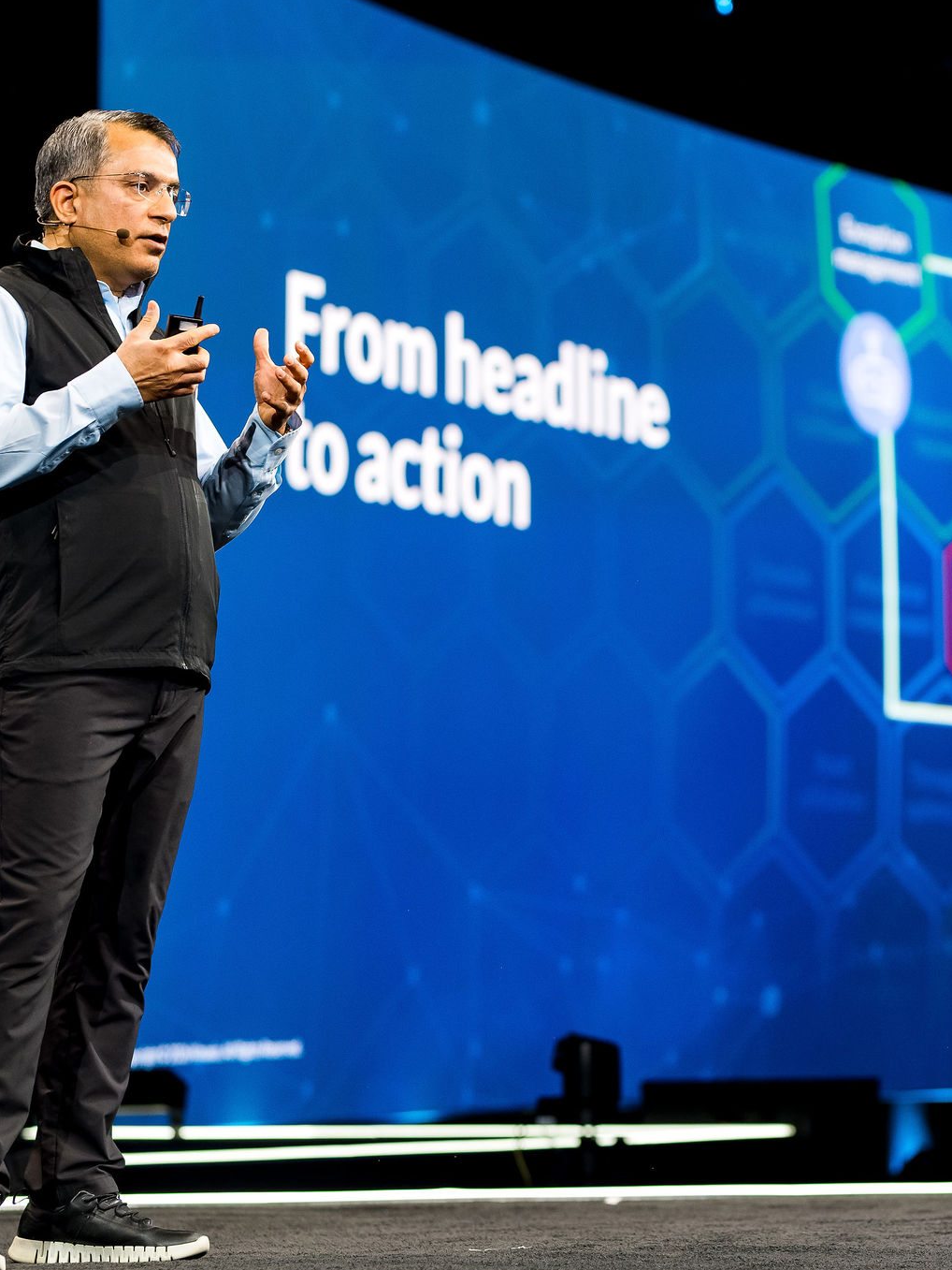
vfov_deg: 15.4
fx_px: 4693
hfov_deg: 11.6
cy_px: 627
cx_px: 588
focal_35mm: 128
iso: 800
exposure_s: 1/100
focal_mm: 85
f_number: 2.8
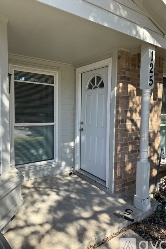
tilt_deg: -4.4
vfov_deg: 69.4
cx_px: 86
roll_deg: -1.4
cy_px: 124
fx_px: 180
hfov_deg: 49.6
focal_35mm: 26
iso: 80
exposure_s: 1/1522
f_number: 1.78
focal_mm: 6.76
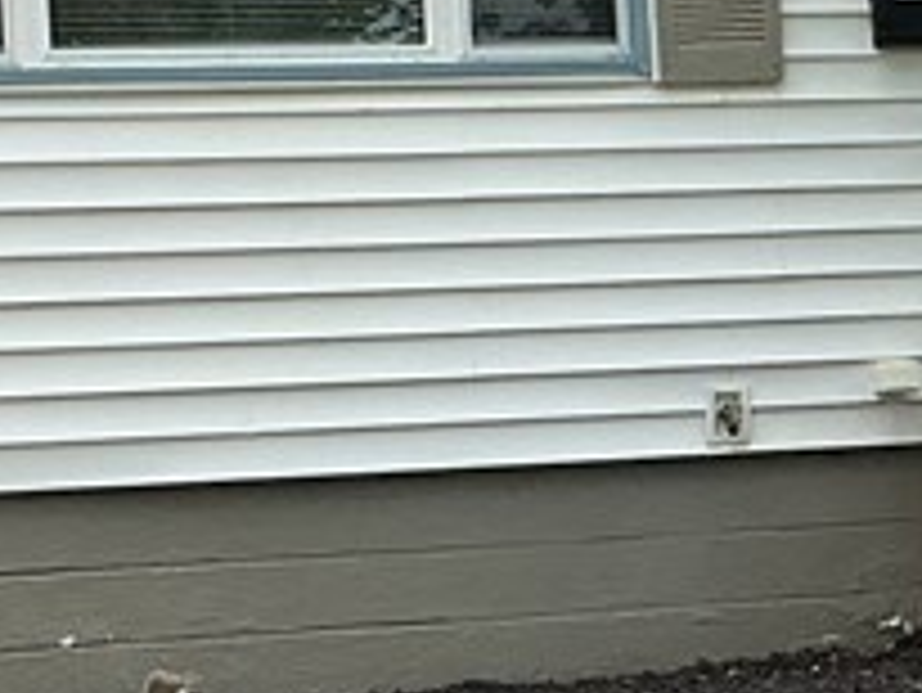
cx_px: 823
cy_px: 432
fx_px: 3864
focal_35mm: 145
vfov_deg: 10.2
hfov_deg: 13.5
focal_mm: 3
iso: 25
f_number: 1.8
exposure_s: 1/978
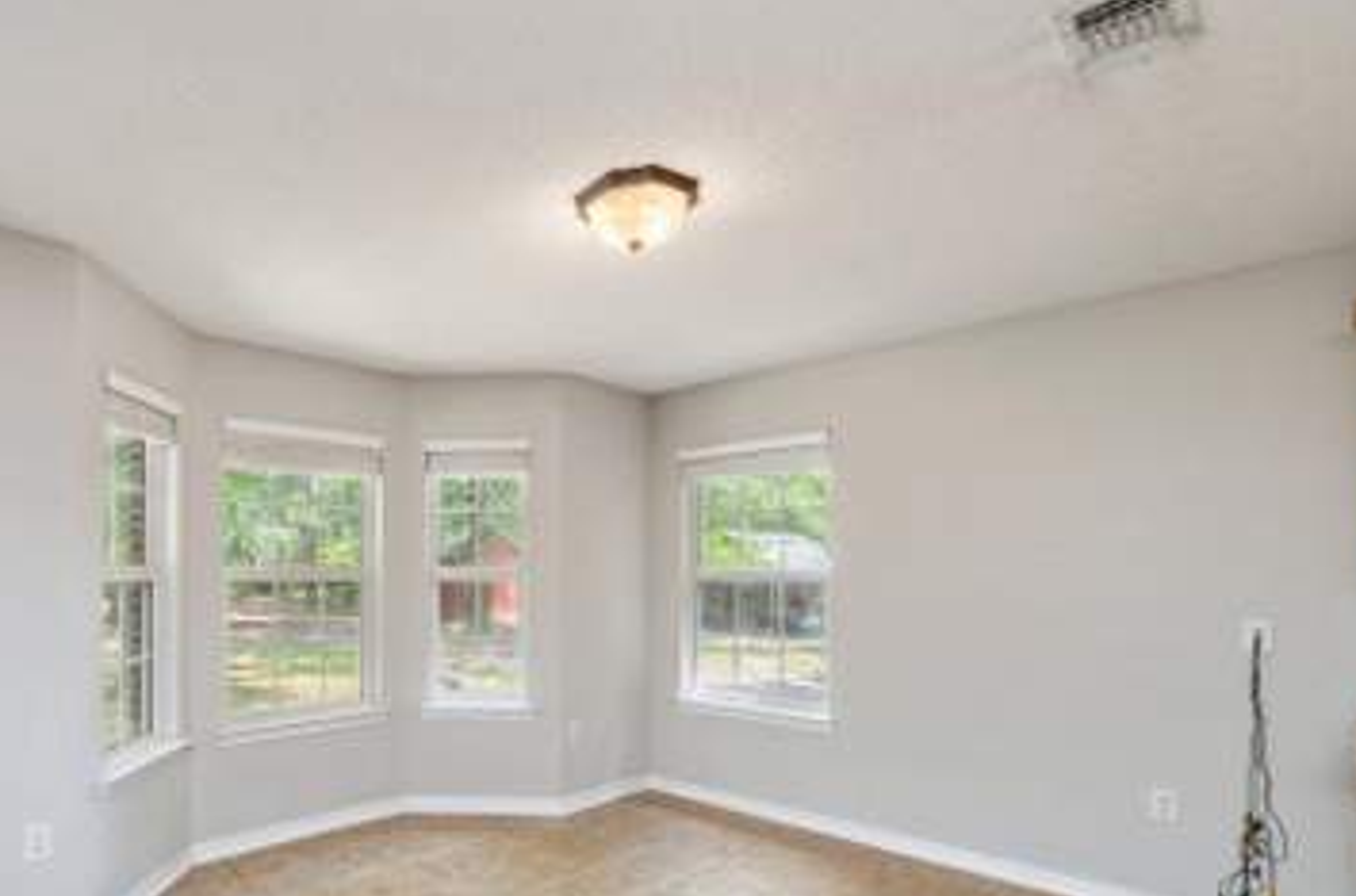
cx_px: 483
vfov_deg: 63.7
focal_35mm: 19
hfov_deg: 84.8
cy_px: 532
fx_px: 714
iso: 400
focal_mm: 14
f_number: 7.1
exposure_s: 1/50
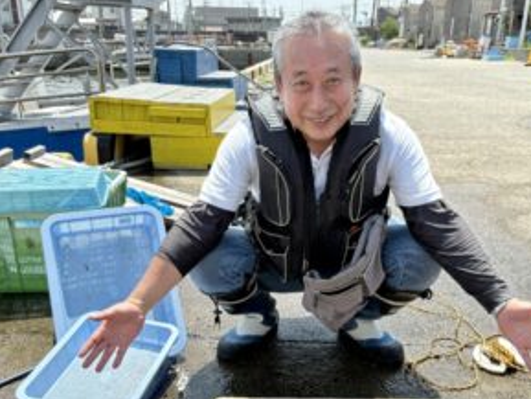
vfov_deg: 39.1
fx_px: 552
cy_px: 272
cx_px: 277
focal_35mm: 36
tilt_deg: -21.5
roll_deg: +0.2
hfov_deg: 51.3
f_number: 1.6
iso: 50
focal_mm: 5.96
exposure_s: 1/1953
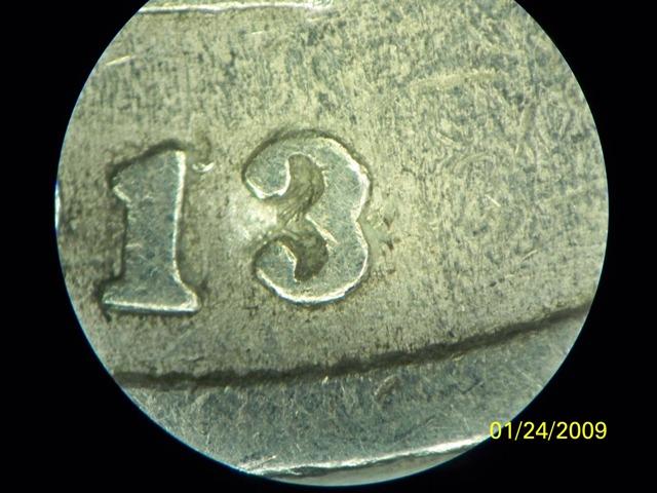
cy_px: 246
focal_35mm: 35
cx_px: 328
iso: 400
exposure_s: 1/30
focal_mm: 6.3
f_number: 3.1
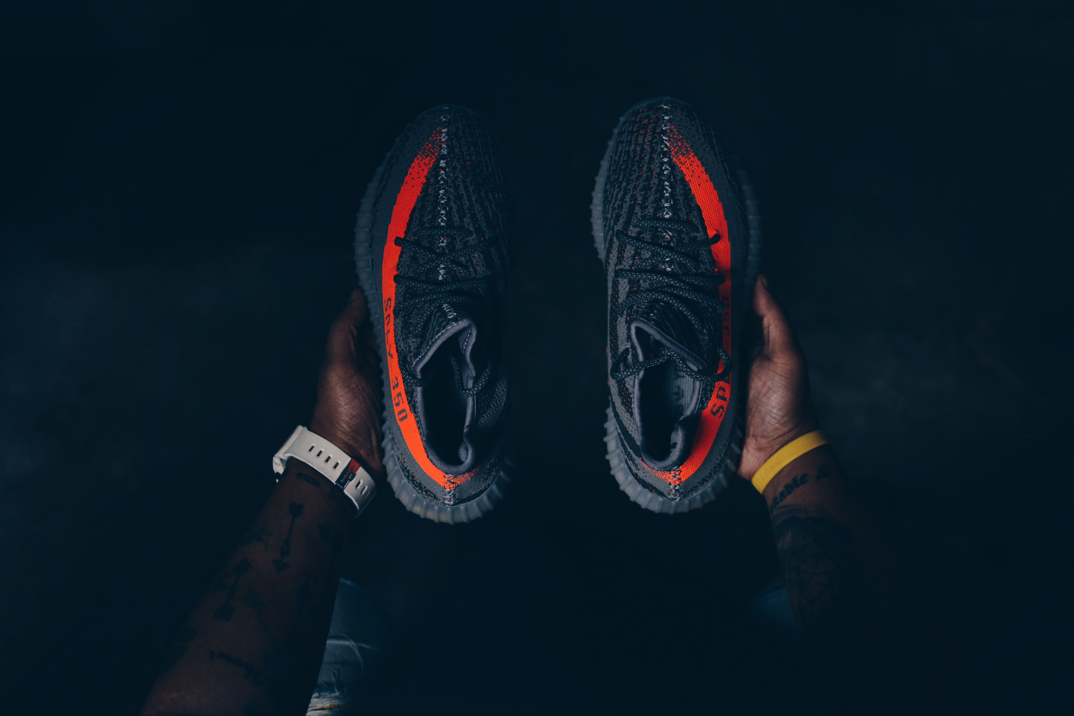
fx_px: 1566
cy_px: 358
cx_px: 537
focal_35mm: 52
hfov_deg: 37.9
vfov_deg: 25.8
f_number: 1.8
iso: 640
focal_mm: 35
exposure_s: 1/160
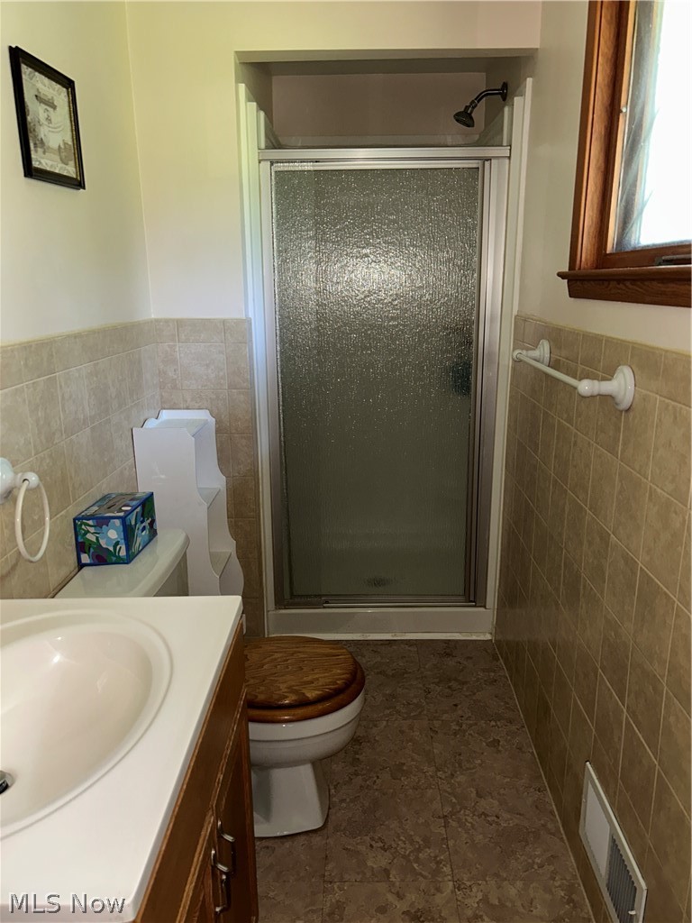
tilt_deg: -15.6
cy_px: 462
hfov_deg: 53.1
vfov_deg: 67.3
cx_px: 346
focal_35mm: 26
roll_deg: +0.8
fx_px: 693
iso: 100
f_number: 1.5
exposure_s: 1/11
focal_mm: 5.7
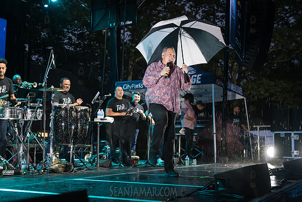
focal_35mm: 46
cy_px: 101
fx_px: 386
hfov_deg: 42.7
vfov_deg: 29.3
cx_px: 150
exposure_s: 1/125
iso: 3200
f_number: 3.5
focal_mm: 45
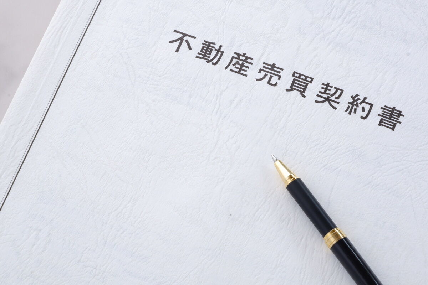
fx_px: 1427
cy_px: 142
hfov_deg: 17.1
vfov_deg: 11.4
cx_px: 214
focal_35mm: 120
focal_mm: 80
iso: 400
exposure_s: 1/6
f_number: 18
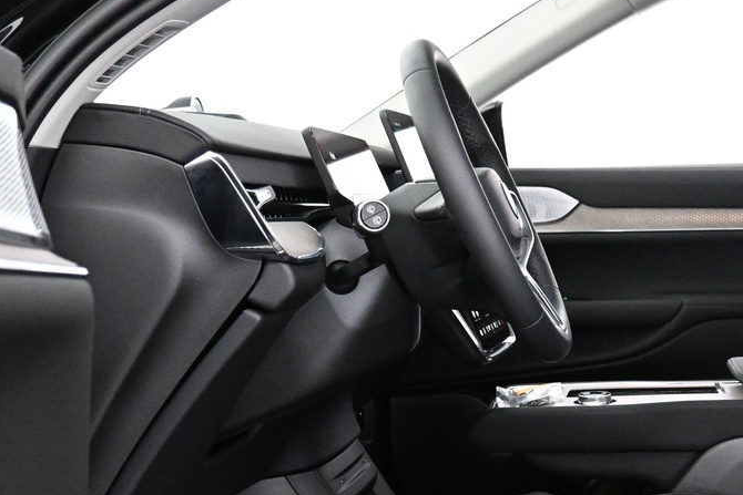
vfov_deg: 23.2
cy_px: 360
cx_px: 541
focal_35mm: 58
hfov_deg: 33.9
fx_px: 1197
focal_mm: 16
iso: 4000
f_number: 3.5
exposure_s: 1/40
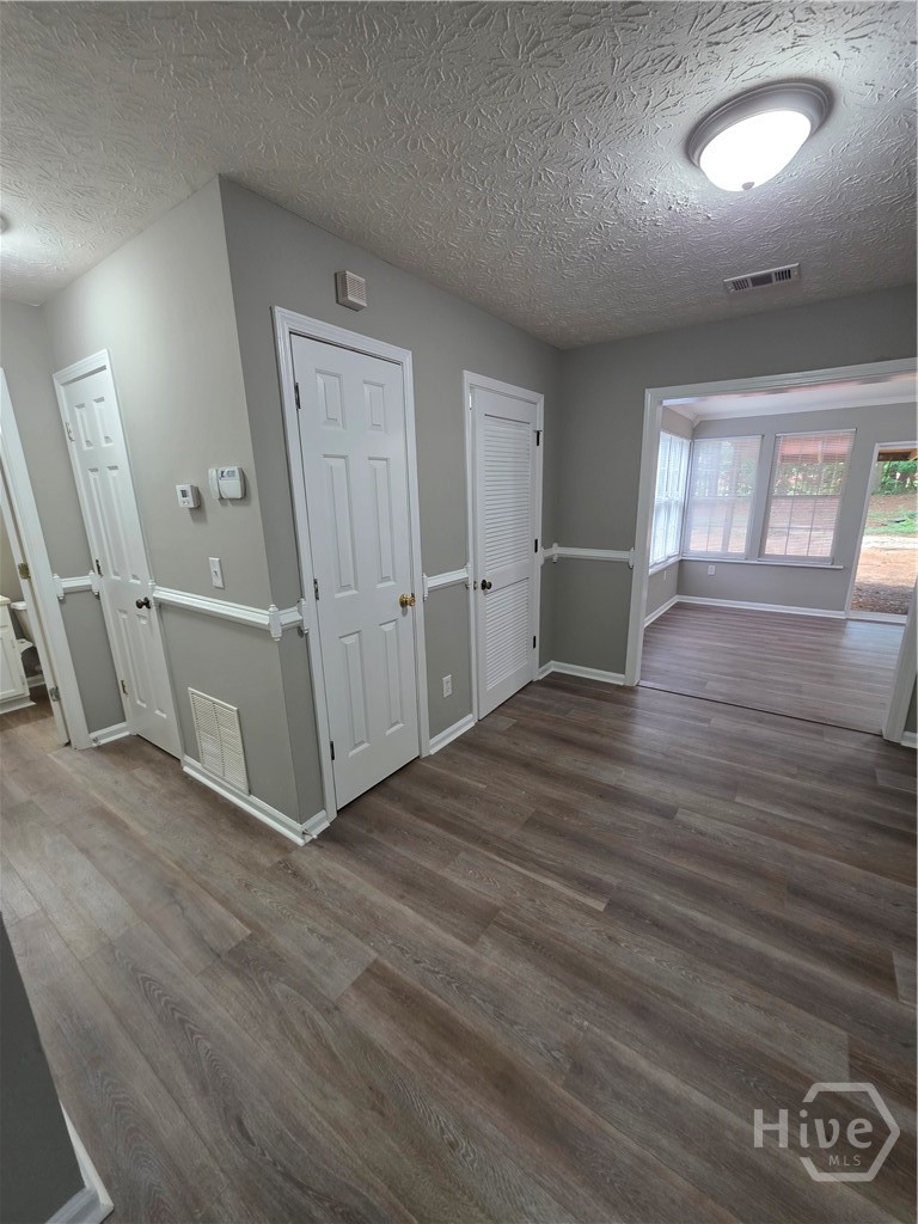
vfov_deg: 106.2
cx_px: 459
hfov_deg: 89.9
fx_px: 460
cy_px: 612
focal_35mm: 13
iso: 200
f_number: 1.9
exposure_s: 1/60
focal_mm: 2.2
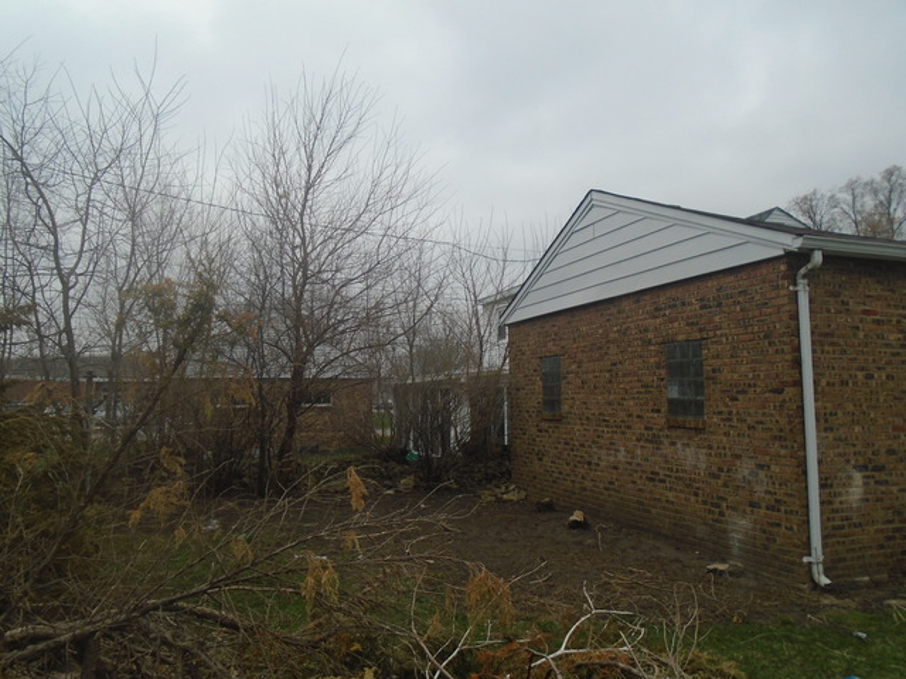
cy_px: 340
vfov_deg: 53.1
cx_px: 453
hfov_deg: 67.3
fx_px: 680
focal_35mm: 26
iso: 100
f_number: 8
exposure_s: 1/200
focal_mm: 4.6
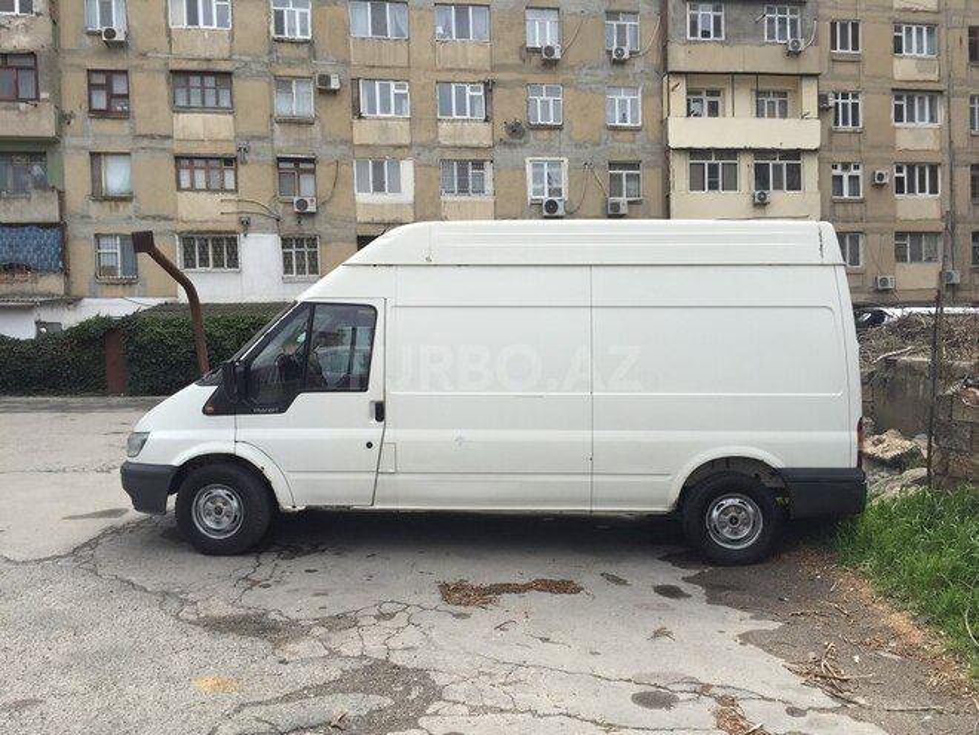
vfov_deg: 48.2
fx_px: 820
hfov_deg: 61.7
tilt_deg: -1.3
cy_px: 368
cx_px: 490
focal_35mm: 29
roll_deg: -0.2
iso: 32
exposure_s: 1/1319
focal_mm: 4.15
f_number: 2.2
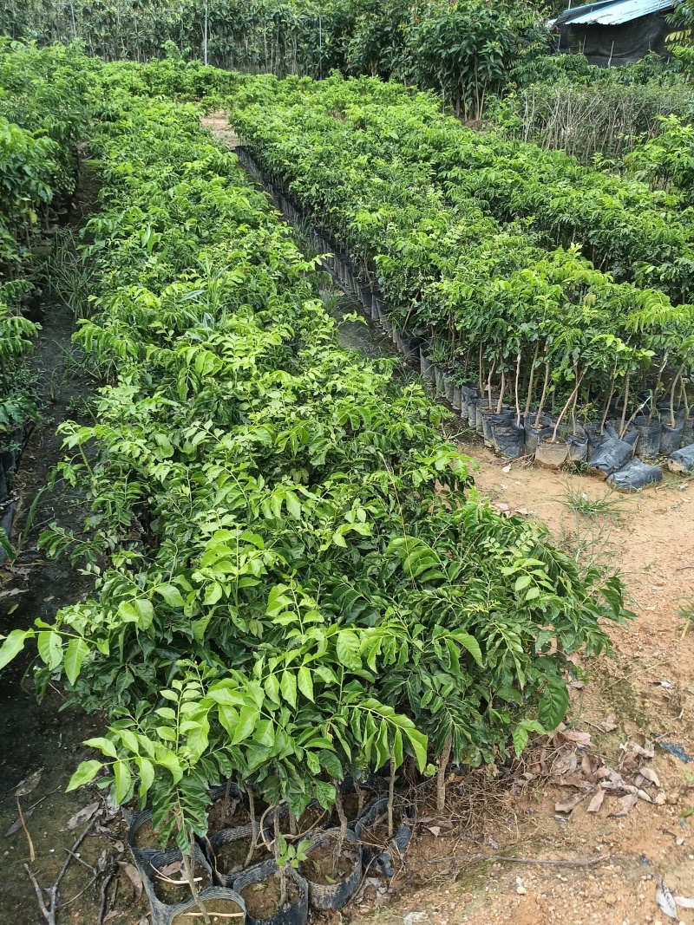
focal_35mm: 27
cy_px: 462
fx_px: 722
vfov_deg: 65.3
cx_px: 347
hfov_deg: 51.3
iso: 64
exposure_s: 1/120
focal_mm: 3.61
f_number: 1.8
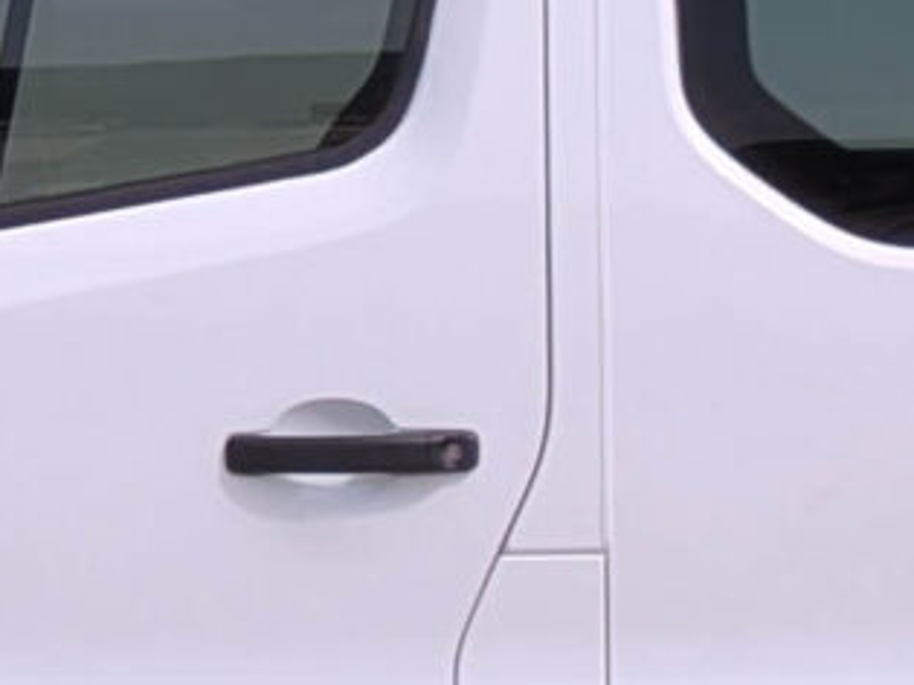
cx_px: 664
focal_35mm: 156
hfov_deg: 12.6
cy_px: 459
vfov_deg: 9.5
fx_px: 4117
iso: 80
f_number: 1.8
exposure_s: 1/3200
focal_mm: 6.86
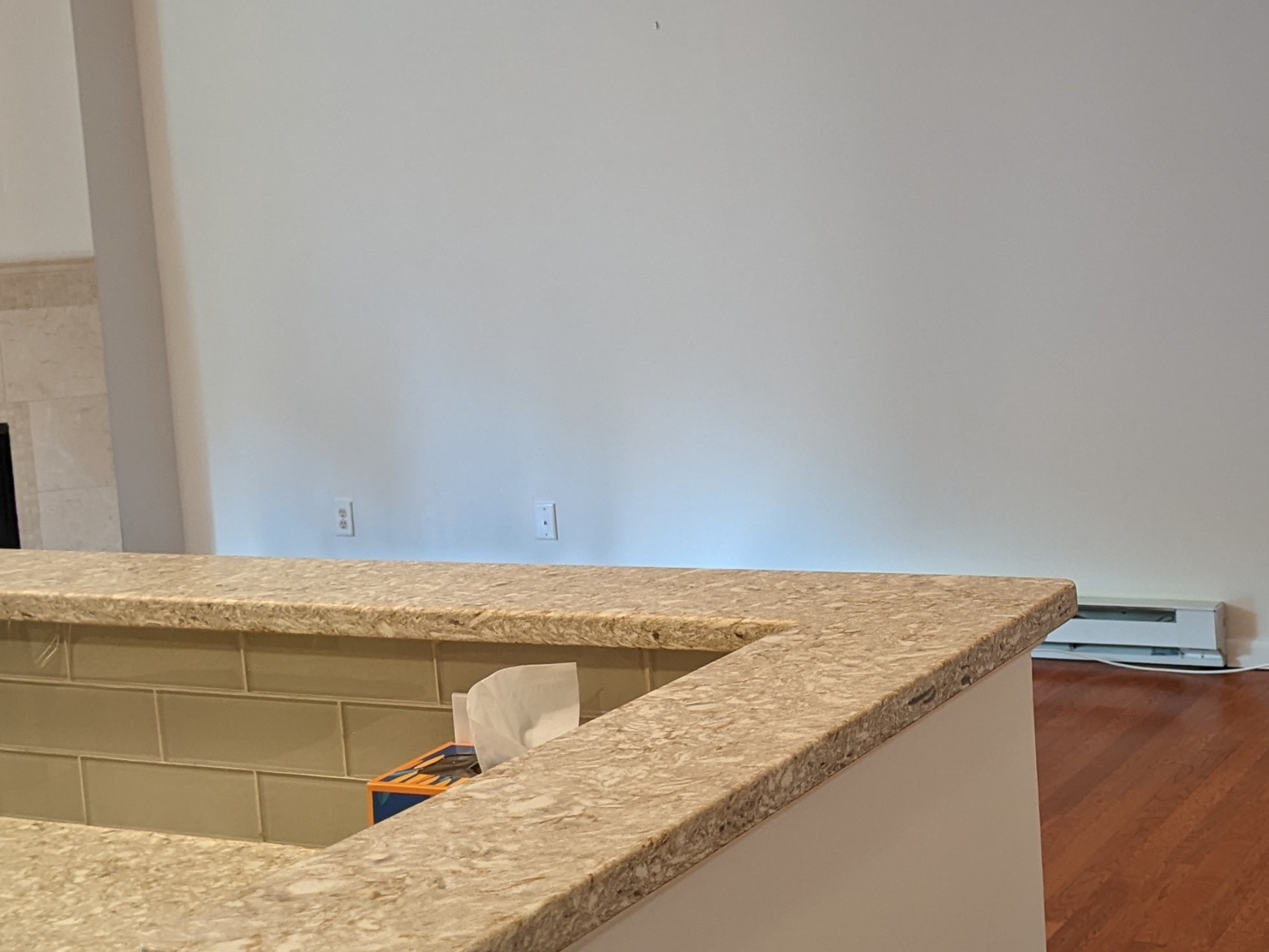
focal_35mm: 56
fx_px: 2053
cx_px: 995
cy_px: 308
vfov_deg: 25.9
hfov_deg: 33.5
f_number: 1.8
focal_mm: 4.44
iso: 371
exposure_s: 1/120
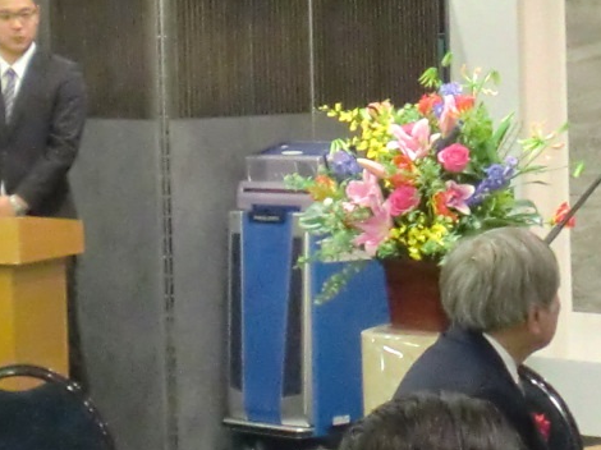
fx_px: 2724
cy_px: 230
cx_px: 425
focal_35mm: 157
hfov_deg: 12.6
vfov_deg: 9.4
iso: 640
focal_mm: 6.51
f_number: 3.1
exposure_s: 1/60
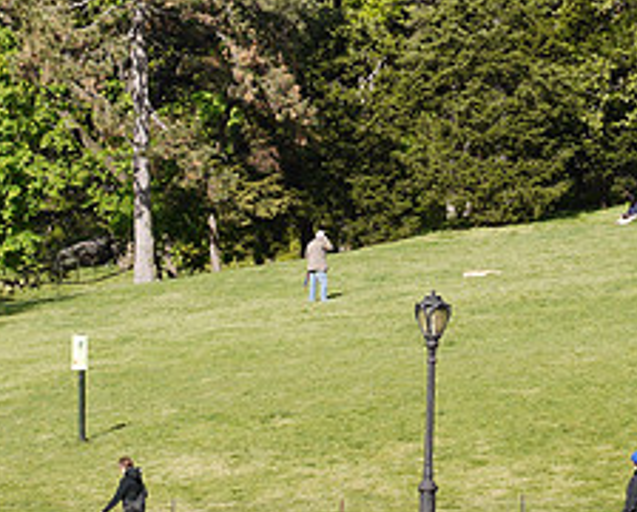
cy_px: -18
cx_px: 489
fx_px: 4287
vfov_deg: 6.8
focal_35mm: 227
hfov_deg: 8.5
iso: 100
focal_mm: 45
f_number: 8
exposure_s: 1/160
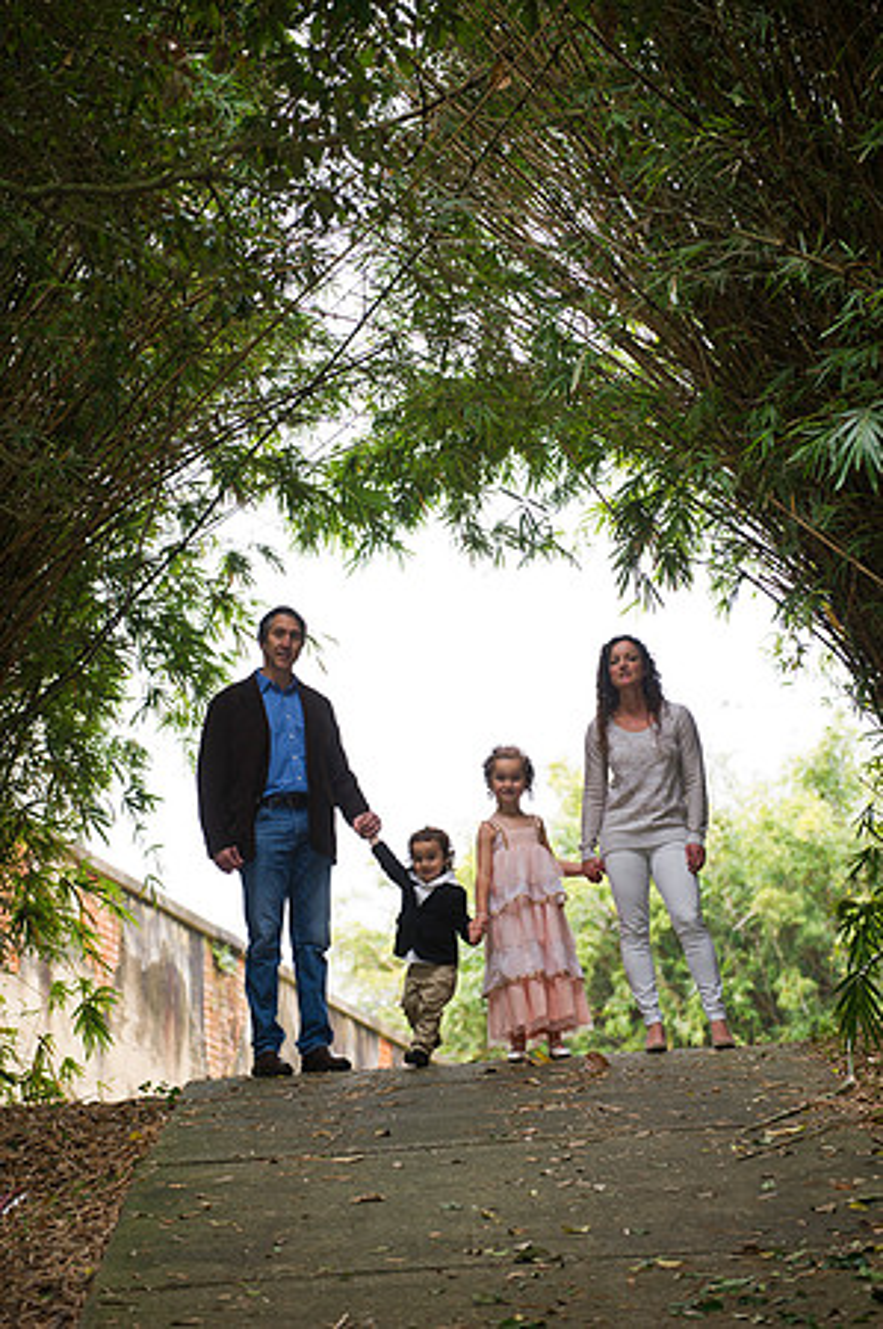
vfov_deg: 13.7
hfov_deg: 9.1
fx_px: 5531
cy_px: 664
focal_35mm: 150
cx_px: 442
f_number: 4
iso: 400
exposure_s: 1/200
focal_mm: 150
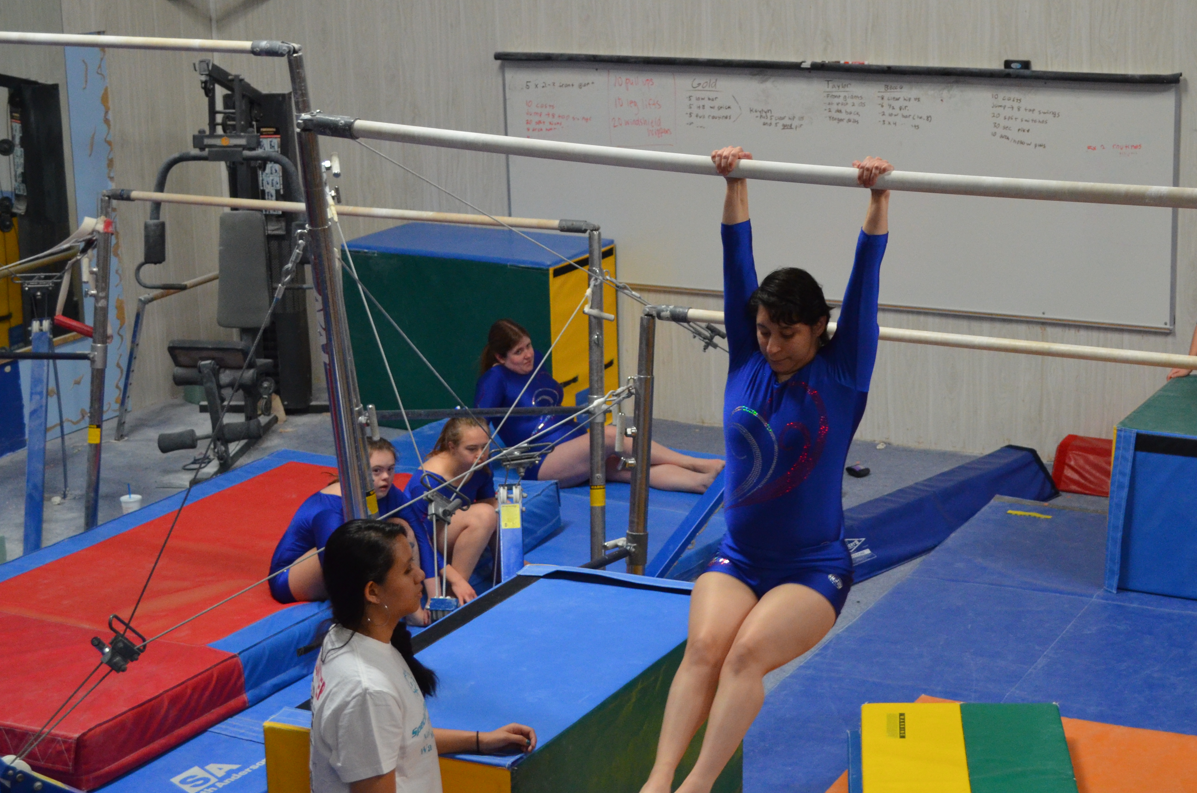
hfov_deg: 30.0
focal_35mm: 67
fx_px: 2223
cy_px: 349
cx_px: 765
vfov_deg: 20.2
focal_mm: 32
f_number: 4.8
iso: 1600
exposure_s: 1/80
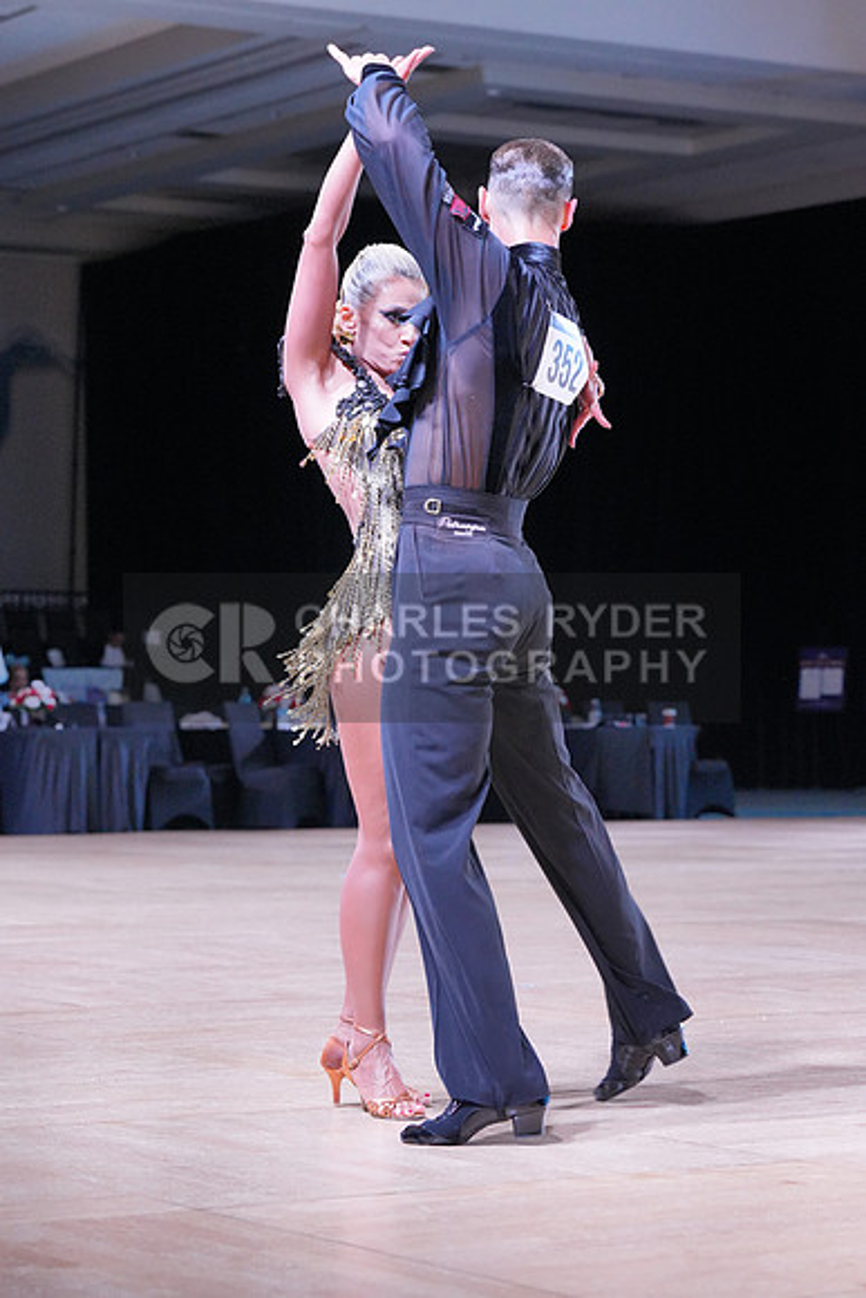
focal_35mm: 95
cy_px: 649
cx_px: 433
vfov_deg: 21.5
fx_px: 3426
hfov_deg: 14.4
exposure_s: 1/400
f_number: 5.6
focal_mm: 95
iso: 5000
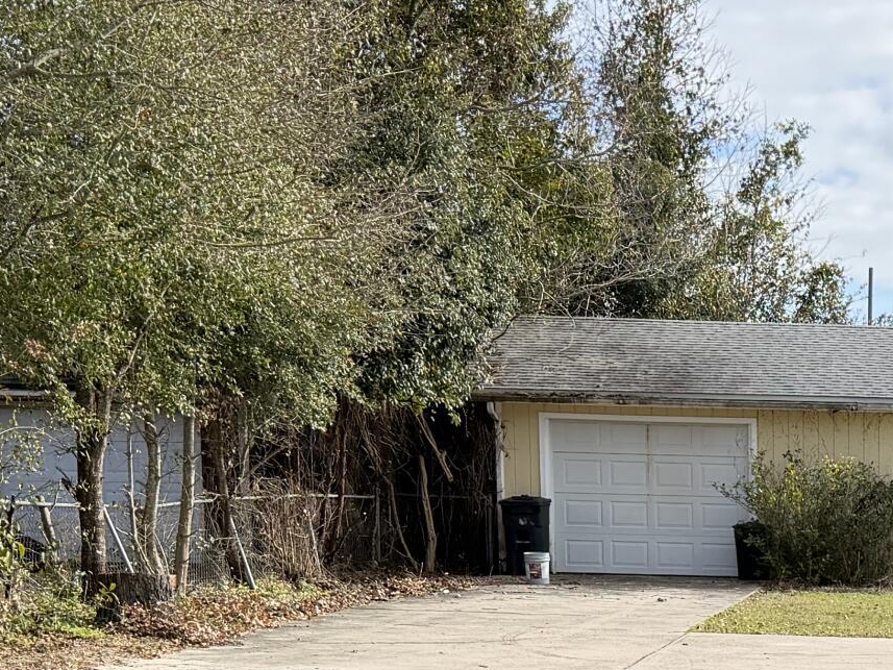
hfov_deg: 22.0
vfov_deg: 16.6
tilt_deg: -9.3
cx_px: 998
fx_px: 2167
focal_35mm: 84
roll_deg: +0.3
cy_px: 864
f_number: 1.78
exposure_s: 1/3021
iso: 100
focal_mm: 6.76
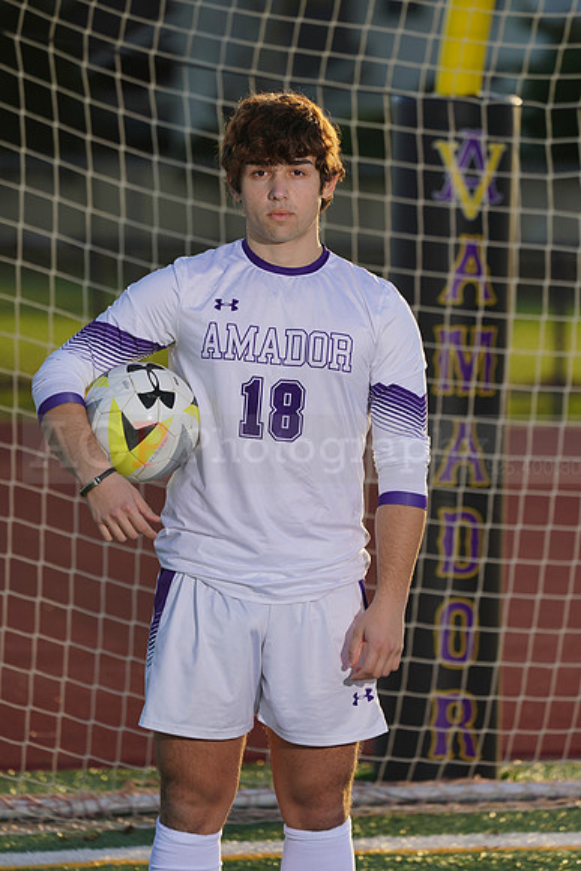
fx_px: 8129
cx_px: 290
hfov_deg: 4.1
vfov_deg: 6.1
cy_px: 436
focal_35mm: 336
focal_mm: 336
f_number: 8
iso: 100
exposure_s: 1/200
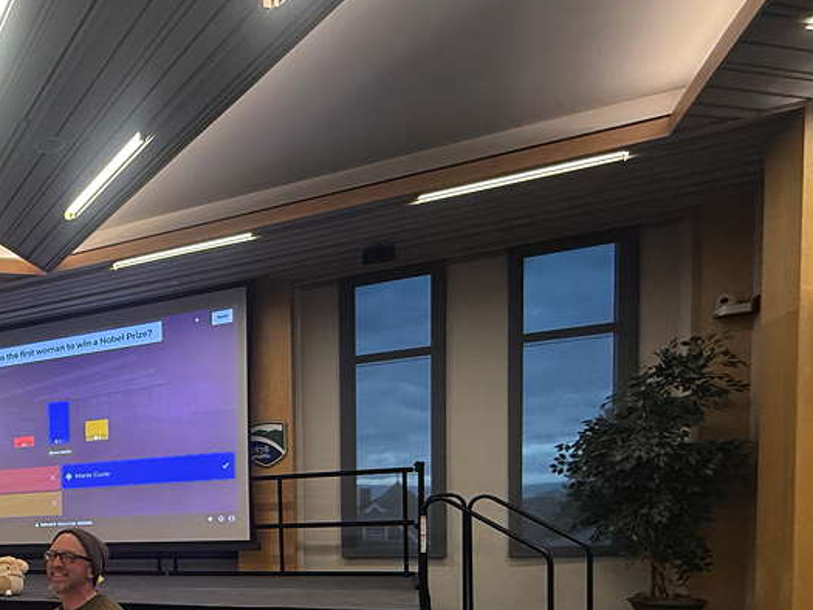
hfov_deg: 46.1
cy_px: 556
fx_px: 752
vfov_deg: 40.6
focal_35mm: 32
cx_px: -28
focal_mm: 2.22
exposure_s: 1/120
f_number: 2.2
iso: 400
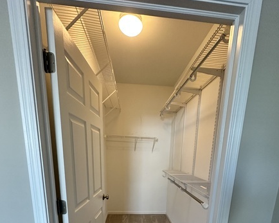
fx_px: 173
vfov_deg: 57.5
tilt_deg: -13.8
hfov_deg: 77.6
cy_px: 195
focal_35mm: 21
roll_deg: -2.3
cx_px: 147
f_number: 2.2
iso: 320
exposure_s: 1/60
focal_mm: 2.22
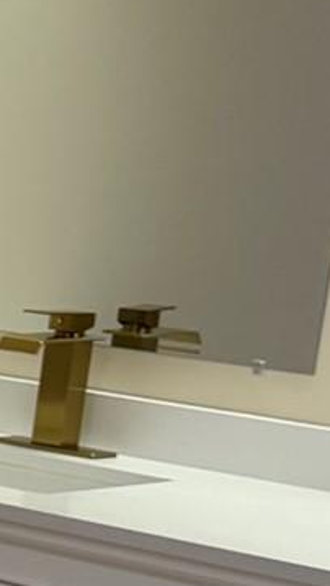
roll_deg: -1.6
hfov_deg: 6.5
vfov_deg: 14.3
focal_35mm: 149
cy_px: 550
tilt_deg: -12.4
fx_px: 2317
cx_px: -995
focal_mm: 6.76
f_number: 1.78
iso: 160
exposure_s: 1/60
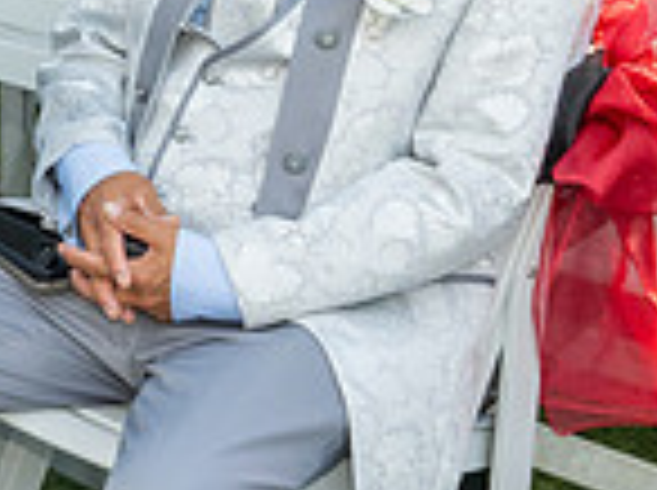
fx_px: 2293
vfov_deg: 12.0
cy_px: -40
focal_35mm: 121
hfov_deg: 13.9
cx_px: -636
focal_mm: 24
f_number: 7.1
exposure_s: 1/200
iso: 500
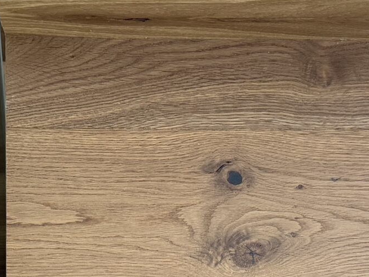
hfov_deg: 21.3
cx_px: 135
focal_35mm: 92
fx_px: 981
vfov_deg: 15.2
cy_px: 379
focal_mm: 6.76
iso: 200
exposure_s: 1/116
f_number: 1.78
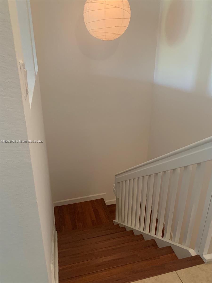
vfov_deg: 67.3
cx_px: 106
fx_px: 212
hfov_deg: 53.1
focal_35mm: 26
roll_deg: +0.9
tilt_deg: -22.8
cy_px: 142
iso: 400
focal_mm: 4.25
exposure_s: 1/60
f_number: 1.8
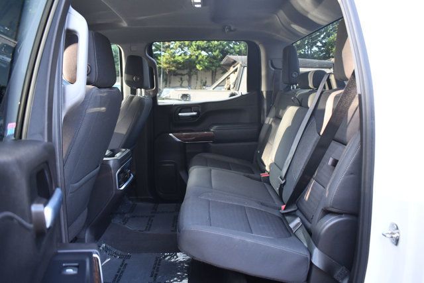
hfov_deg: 67.4
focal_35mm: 27
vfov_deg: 48.0
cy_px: 142
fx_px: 318
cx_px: 212
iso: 1000
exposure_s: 1/125
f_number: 3.5
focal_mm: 18
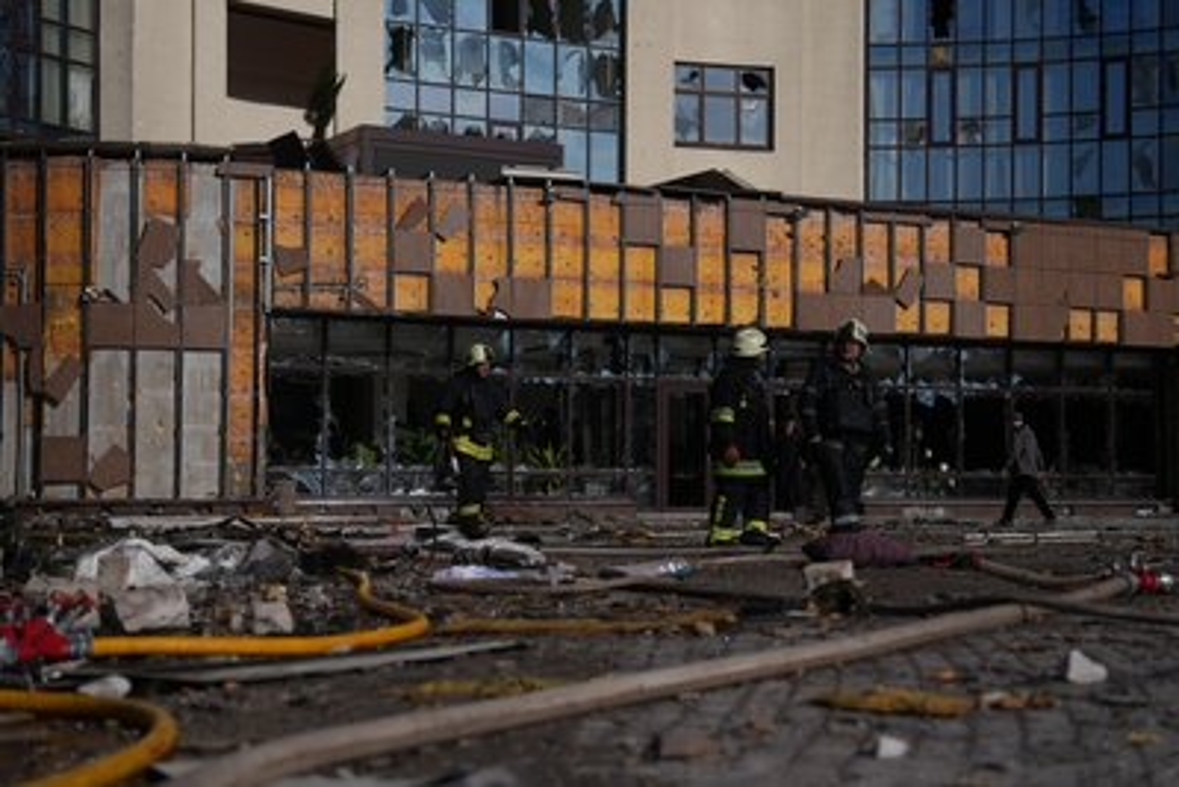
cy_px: 394
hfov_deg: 31.9
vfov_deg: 21.6
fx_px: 2064
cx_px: 590
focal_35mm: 63
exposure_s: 1/8000
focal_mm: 63
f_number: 2.8
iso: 100
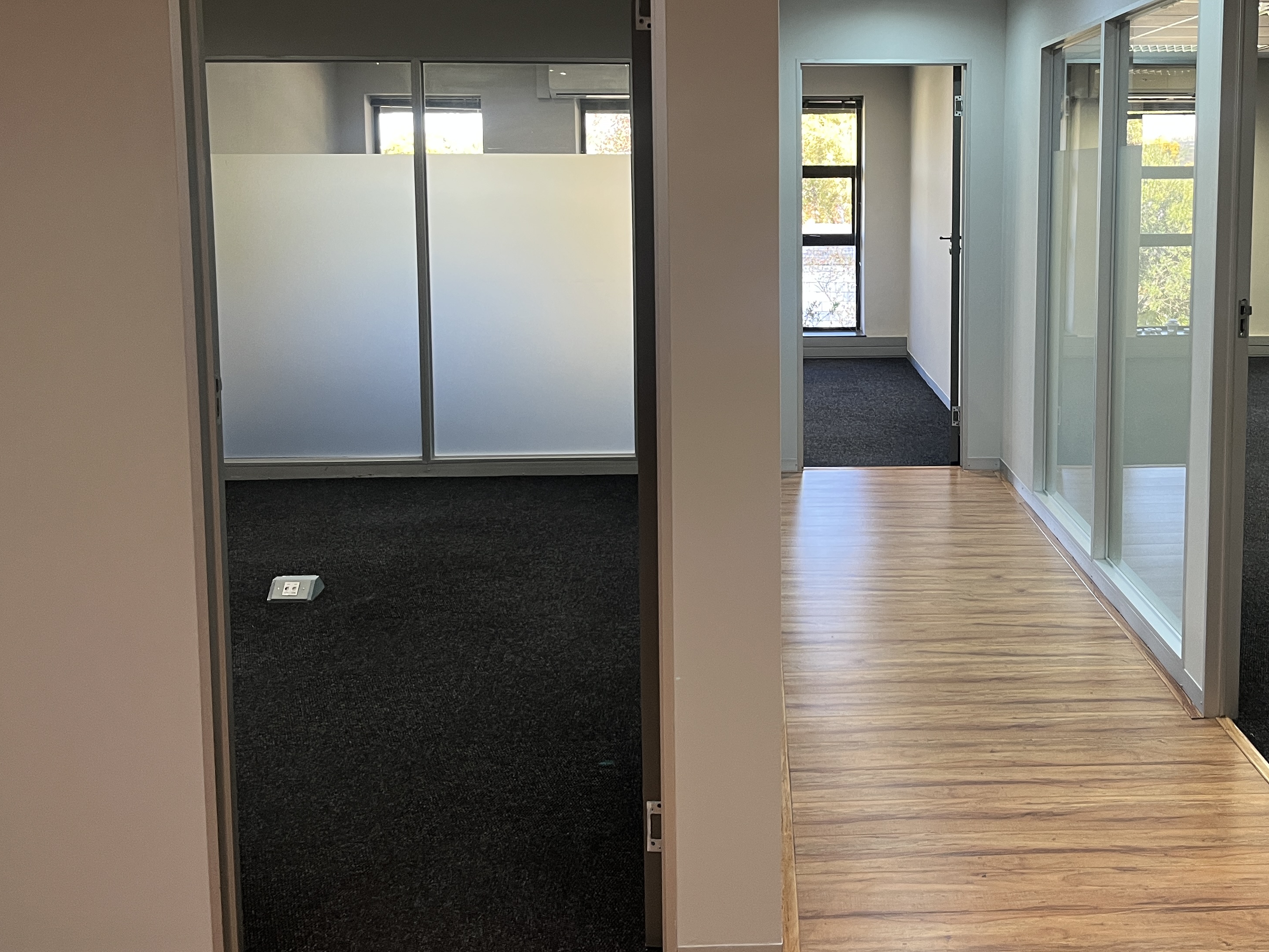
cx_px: 798
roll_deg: +0.7
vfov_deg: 39.2
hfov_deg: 50.8
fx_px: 1320
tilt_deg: -4.2
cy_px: 310
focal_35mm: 36
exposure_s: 1/50
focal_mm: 5.1
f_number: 1.6
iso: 125
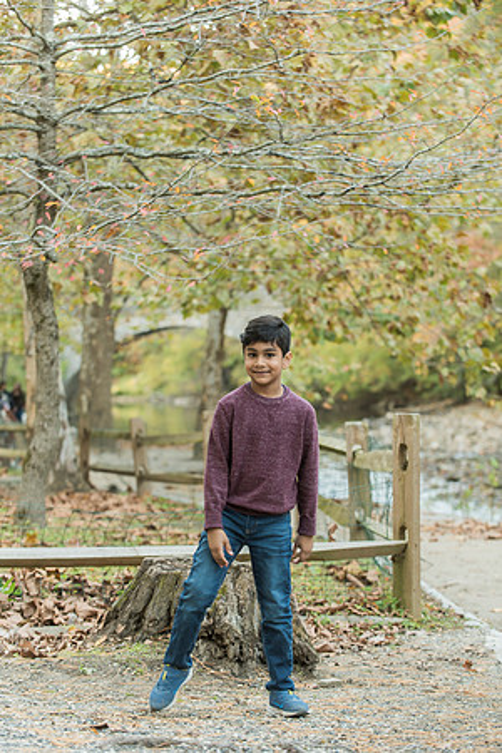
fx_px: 1987
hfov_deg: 14.4
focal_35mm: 95
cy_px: 376
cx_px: 251
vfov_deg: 21.5
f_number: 4
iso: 640
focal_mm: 95
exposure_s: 1/50
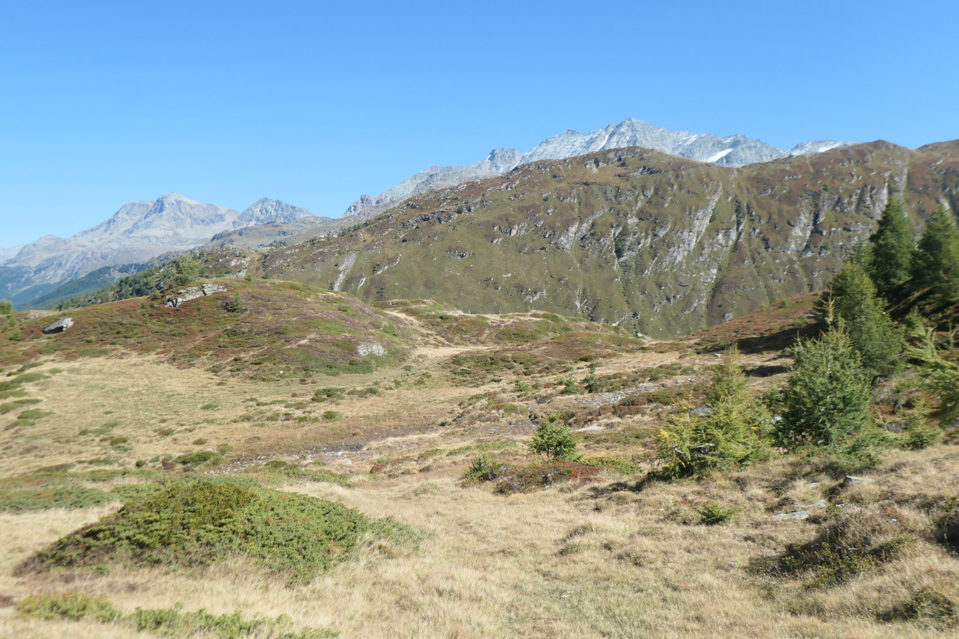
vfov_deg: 43.6
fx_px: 799
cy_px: 320
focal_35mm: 30
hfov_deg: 61.9
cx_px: 480
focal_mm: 11.1
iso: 200
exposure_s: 1/800
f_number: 4.5
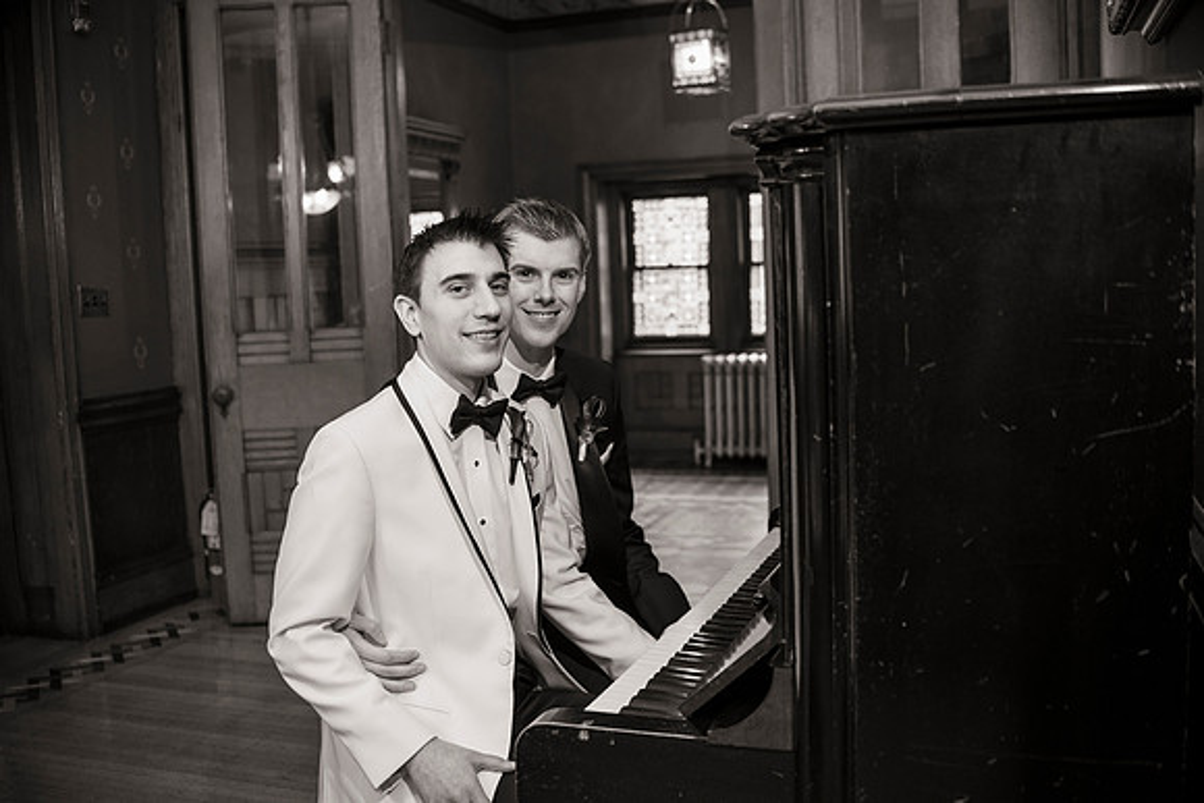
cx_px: 602
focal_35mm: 35
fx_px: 1171
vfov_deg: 37.9
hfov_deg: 54.4
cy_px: 402
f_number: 3.2
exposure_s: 1/100
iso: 640
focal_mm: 35
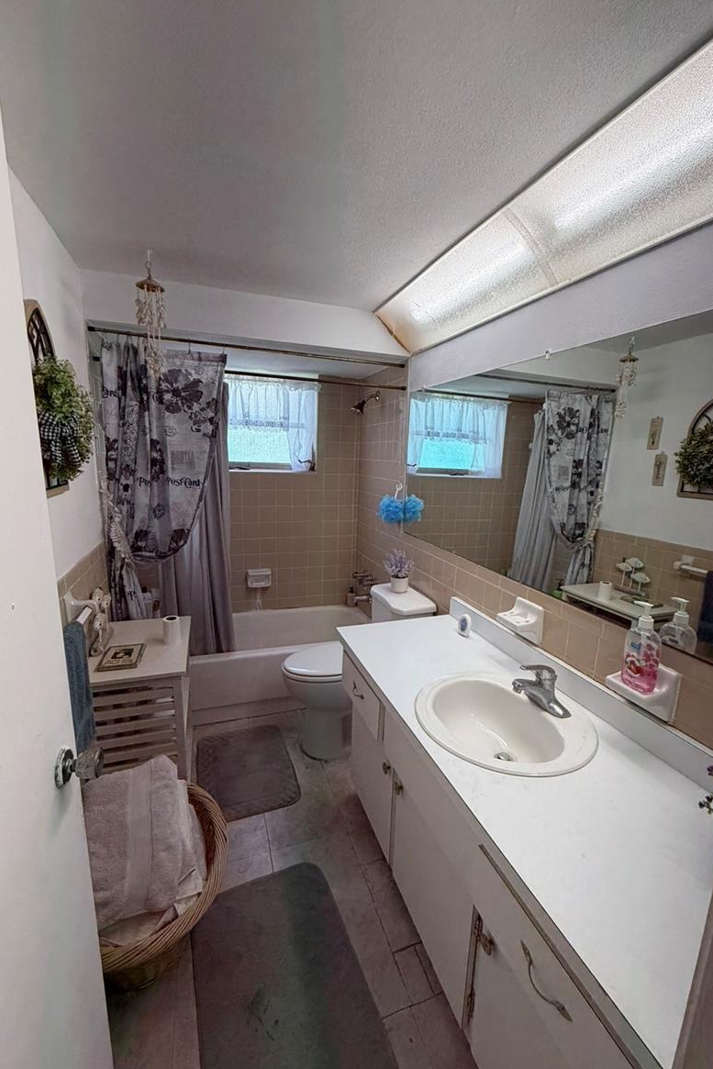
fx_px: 445
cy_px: 549
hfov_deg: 77.3
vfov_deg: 100.4
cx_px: 370
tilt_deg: -12.1
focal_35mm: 15
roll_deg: -2.1
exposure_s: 1/120
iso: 100
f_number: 2.2
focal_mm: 2.22
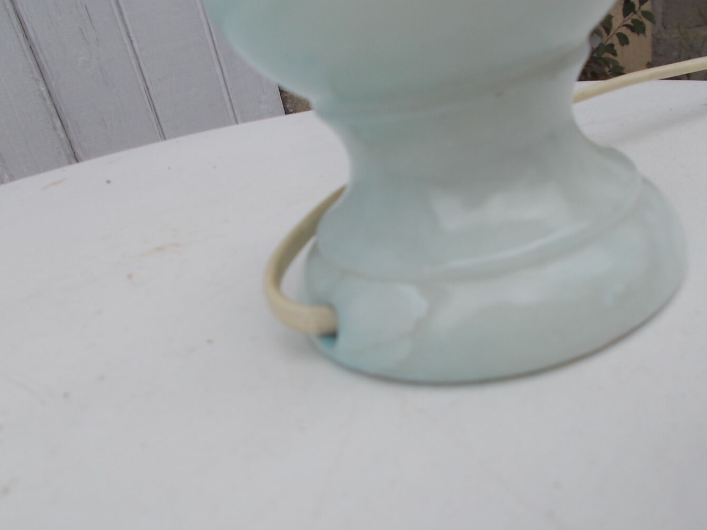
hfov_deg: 58.1
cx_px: 409
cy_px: 306
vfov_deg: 45.3
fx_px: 633
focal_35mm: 31
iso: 80
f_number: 8
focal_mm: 4.6
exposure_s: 1/125
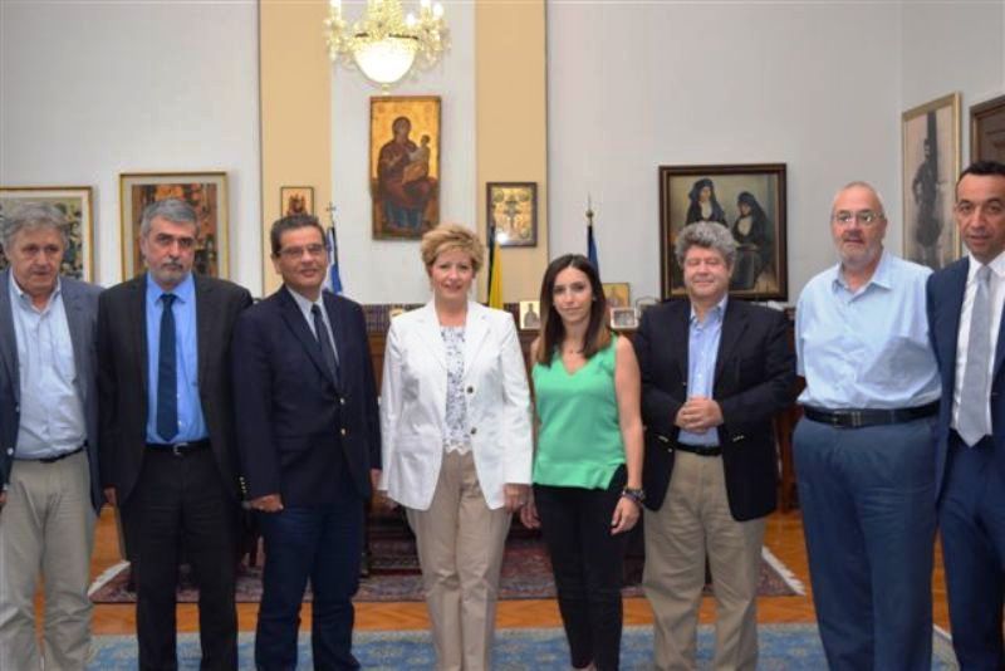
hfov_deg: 43.6
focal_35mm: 45
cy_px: 336
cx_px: 502
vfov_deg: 29.9
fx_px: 1257
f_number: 5
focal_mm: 30
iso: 800
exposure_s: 1/100
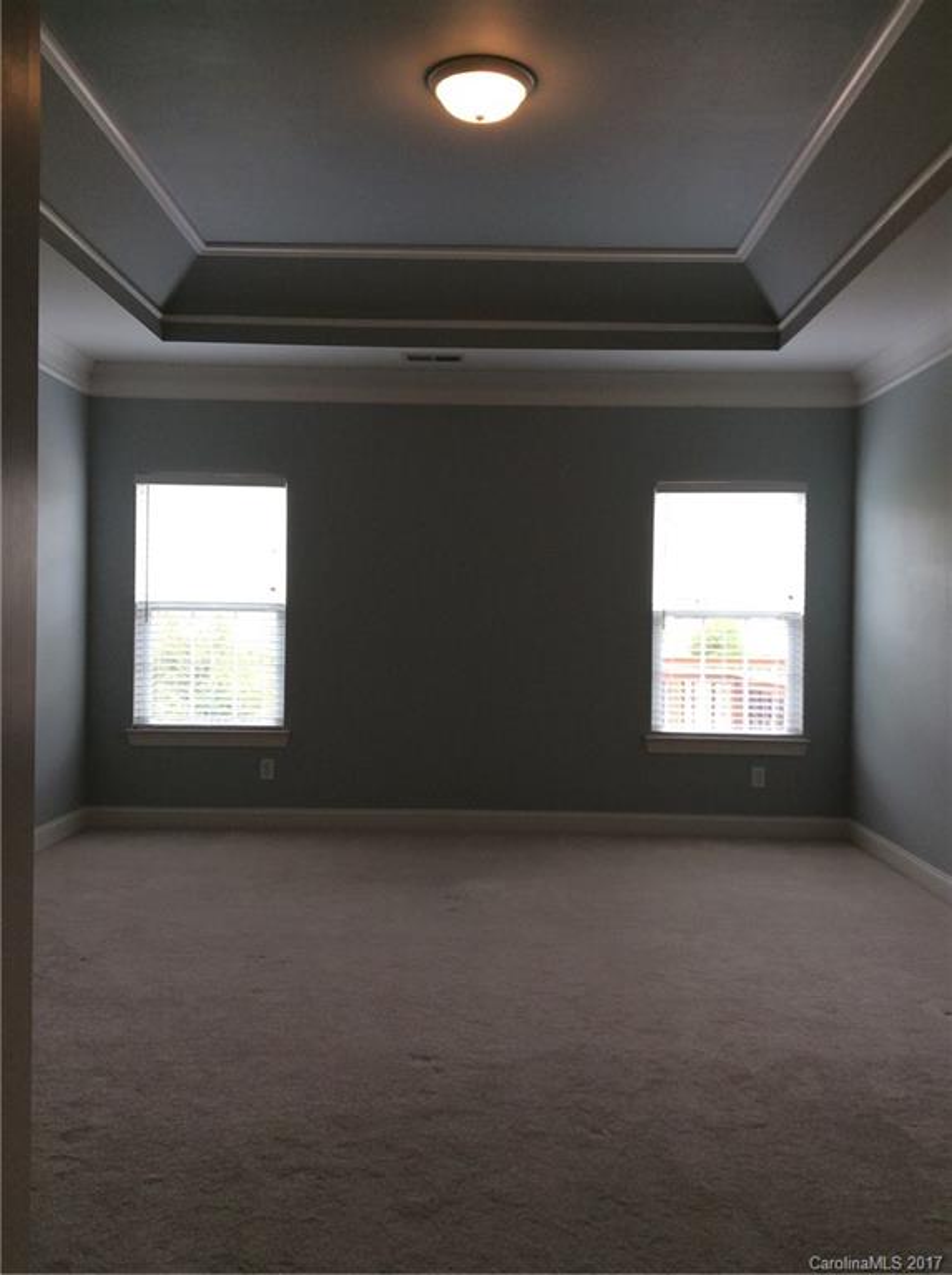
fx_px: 1177
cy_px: 638
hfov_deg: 44.0
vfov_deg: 56.9
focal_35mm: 32
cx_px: 476
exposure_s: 1/40
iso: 32
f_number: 2.4
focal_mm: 3.3
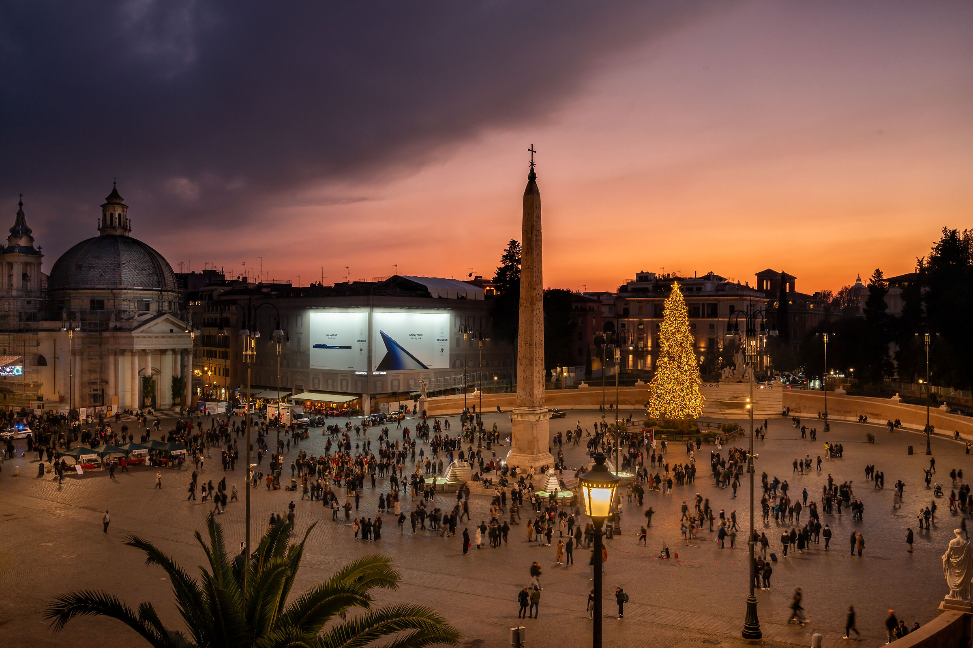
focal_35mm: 32
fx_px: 878
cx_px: 486
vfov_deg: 40.5
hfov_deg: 58.0
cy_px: 324
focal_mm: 32.5
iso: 400
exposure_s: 1/8
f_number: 11
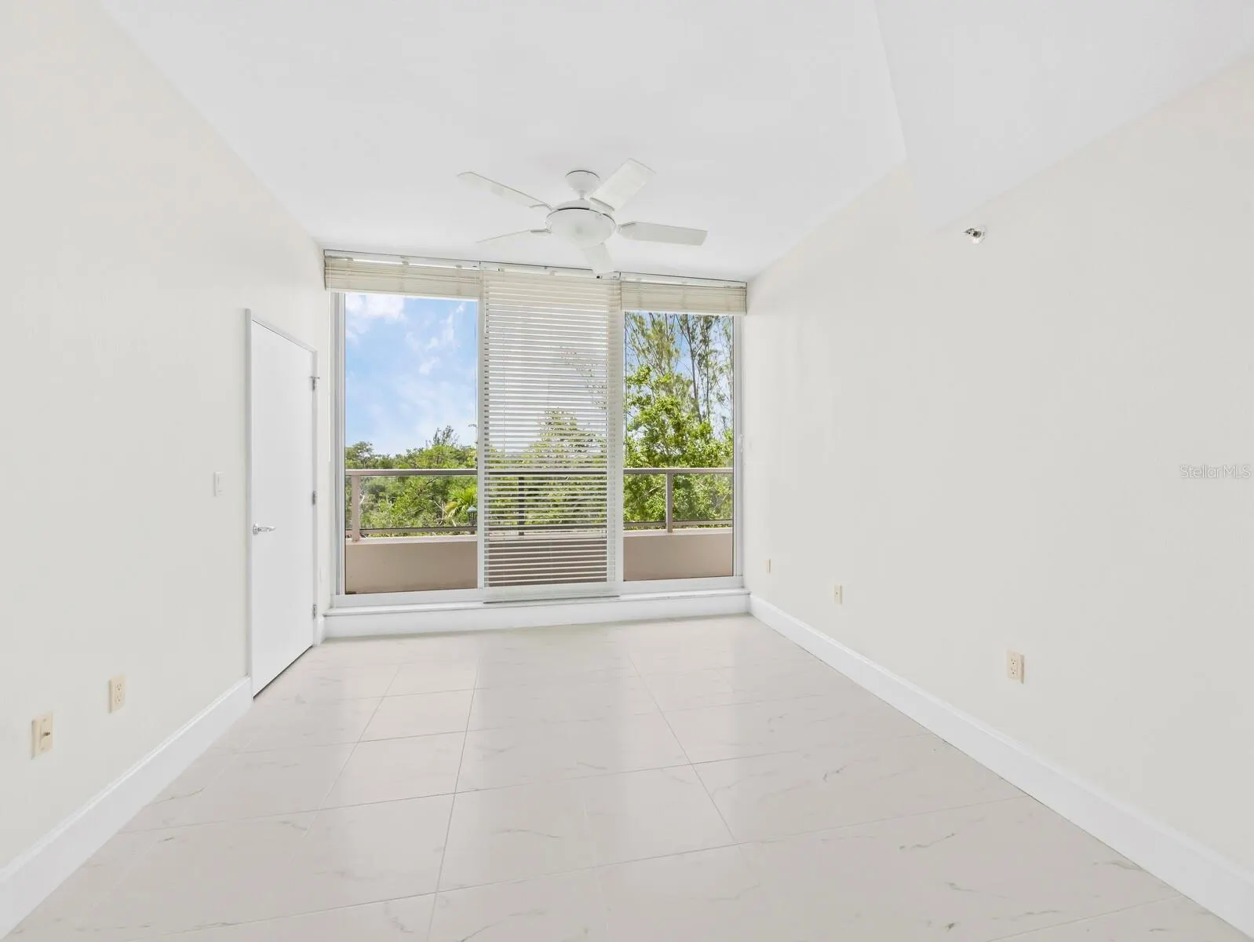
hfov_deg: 102.0
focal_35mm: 14
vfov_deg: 85.7
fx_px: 507
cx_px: 627
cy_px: 471
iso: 400
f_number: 11
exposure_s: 1/25
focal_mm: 7
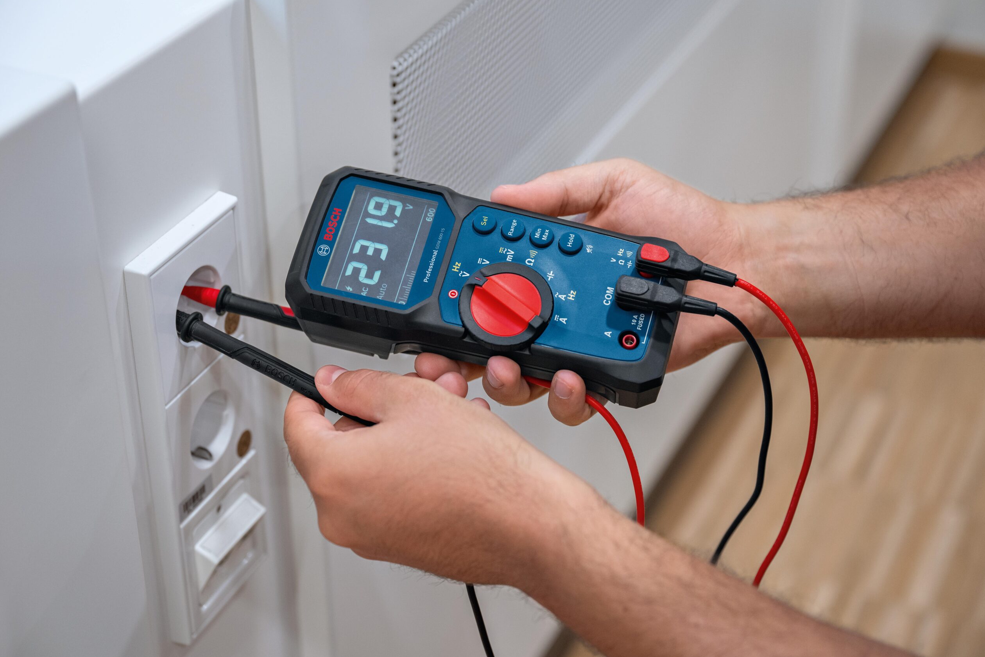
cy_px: 326
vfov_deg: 21.2
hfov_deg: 31.4
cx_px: 488
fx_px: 1751
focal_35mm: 64
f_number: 3.5
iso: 1250
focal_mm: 63
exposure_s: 1/160
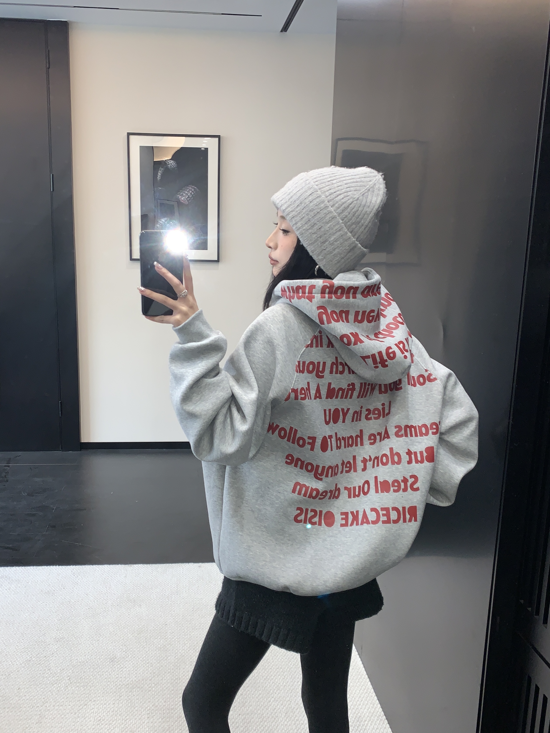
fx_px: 551
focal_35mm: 26
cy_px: 366
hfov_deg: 53.1
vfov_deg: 67.3
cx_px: 275
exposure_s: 1/22
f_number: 1.8
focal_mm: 4.25
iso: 50
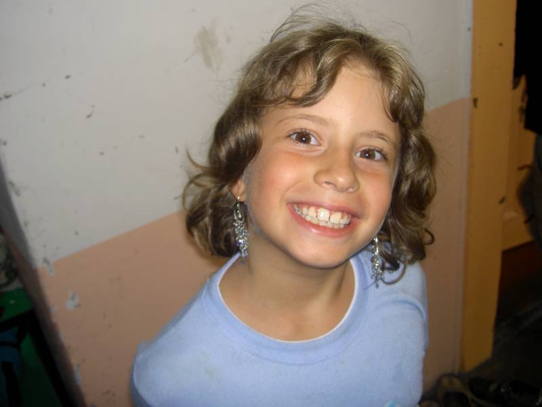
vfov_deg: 36.8
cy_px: 204
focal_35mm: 39
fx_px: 611
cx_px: 271
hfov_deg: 47.9
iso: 100
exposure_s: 1/60
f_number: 2.8
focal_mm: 8
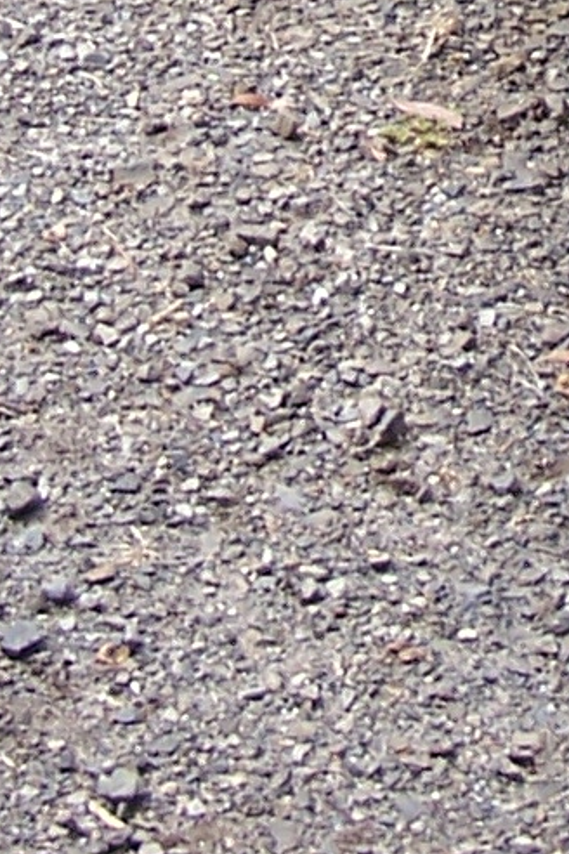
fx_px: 4907
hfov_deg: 6.6
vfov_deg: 9.5
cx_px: 713
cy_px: -639
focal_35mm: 207
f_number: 2.8
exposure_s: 1/320
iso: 80
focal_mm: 6.3
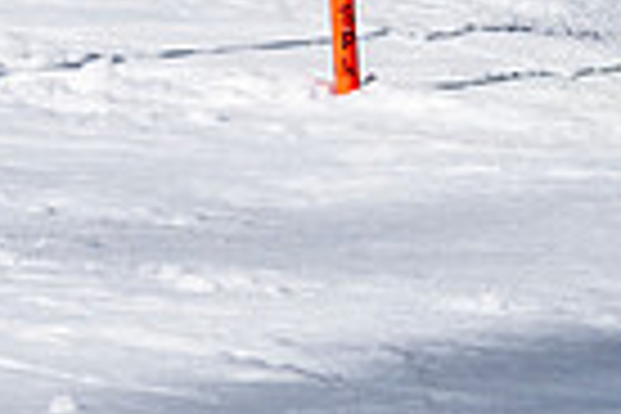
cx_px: 432
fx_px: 53557
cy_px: -77
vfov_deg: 0.4
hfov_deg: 0.7
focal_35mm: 3105
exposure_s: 1/2000
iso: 200
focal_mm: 560
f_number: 8
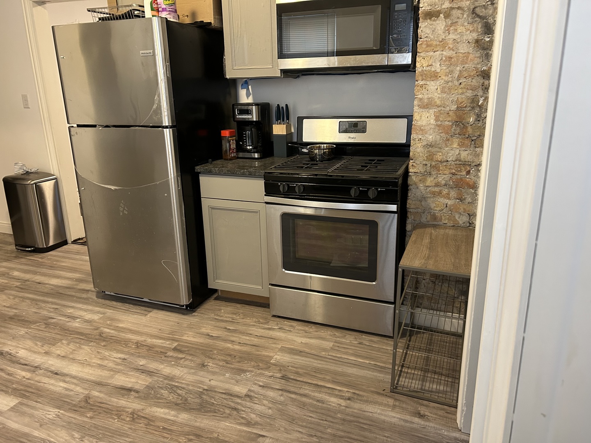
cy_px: 222
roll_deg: +2.1
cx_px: 296
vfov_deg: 53.1
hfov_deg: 67.3
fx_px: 444
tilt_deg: -16.0
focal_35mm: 26
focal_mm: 5.7
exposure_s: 1/60
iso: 250
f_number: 1.5
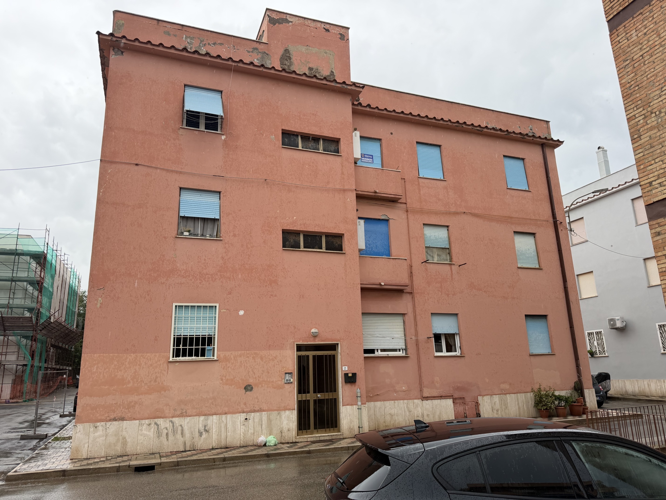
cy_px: 250
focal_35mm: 24
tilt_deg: +14.2
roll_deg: +2.2
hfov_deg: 71.6
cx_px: 333
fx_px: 462
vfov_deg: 56.8
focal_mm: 6.76
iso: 100
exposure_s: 1/589
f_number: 1.78
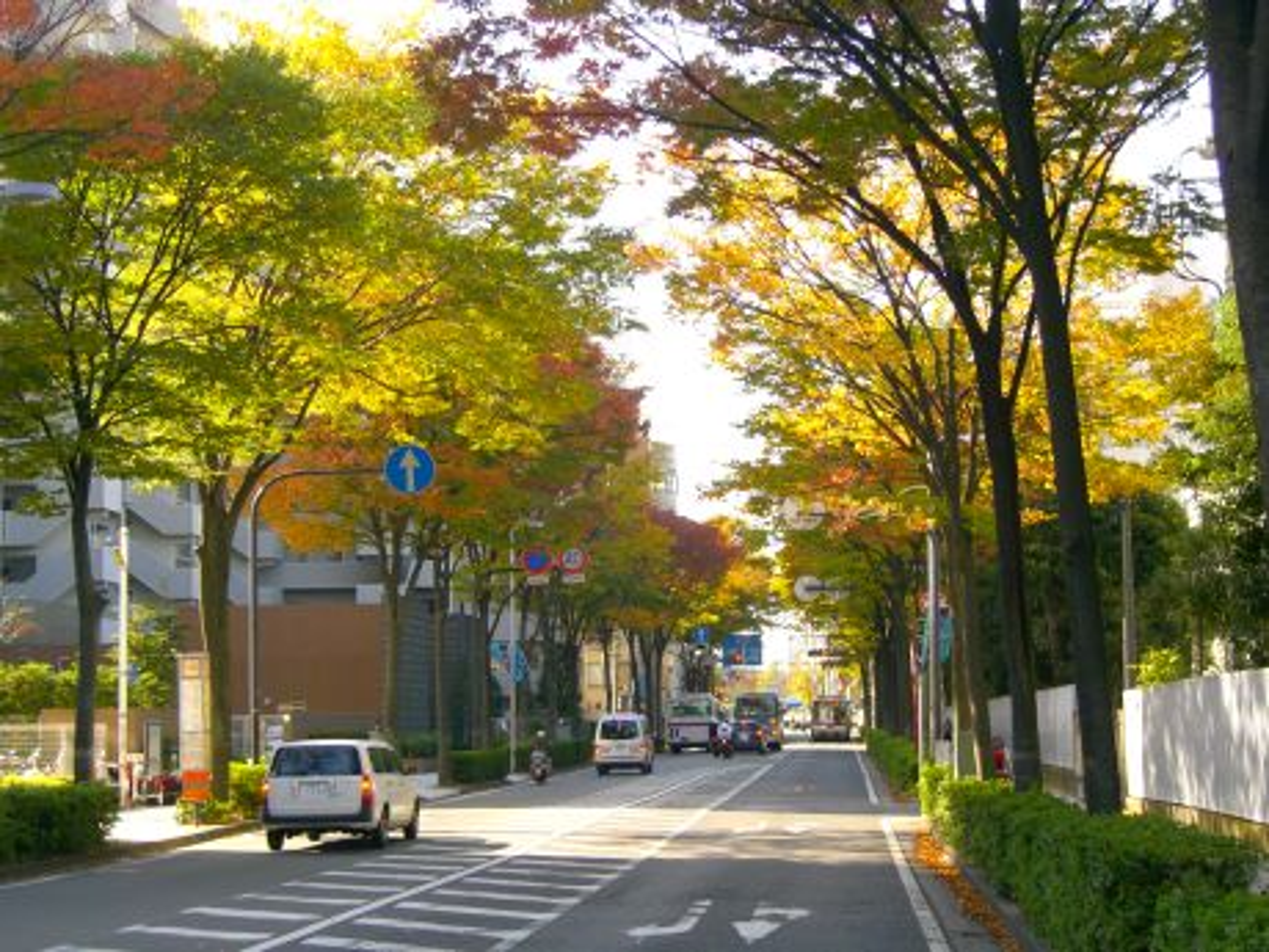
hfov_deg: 28.6
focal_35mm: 68
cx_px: 634
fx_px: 2493
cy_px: 476
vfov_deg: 21.6
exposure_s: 1/125
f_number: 4.1
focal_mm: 11.34
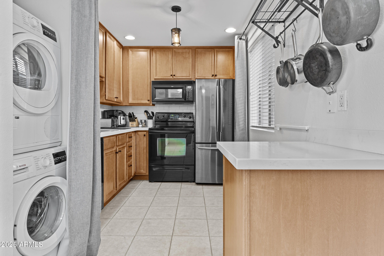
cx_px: 192
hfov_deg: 84.0
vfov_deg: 61.9
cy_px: 128
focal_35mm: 20
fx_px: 213
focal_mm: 20
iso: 250
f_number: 9
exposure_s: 1
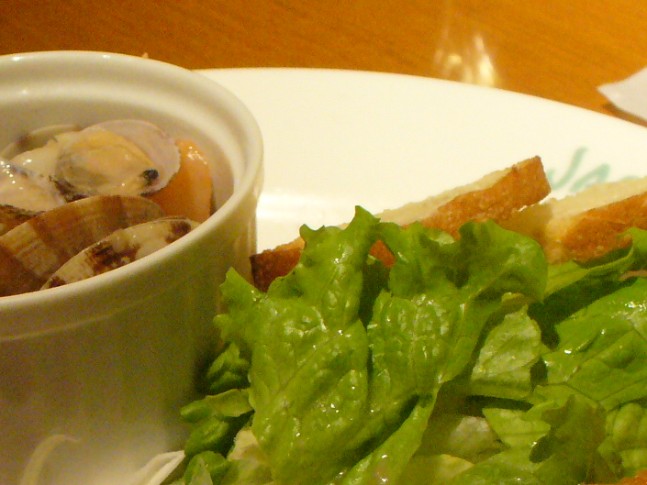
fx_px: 1570
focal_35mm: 84
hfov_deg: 22.9
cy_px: 529
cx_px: 105
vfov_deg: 17.0
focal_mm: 6.1
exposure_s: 1/60
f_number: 2.8
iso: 400
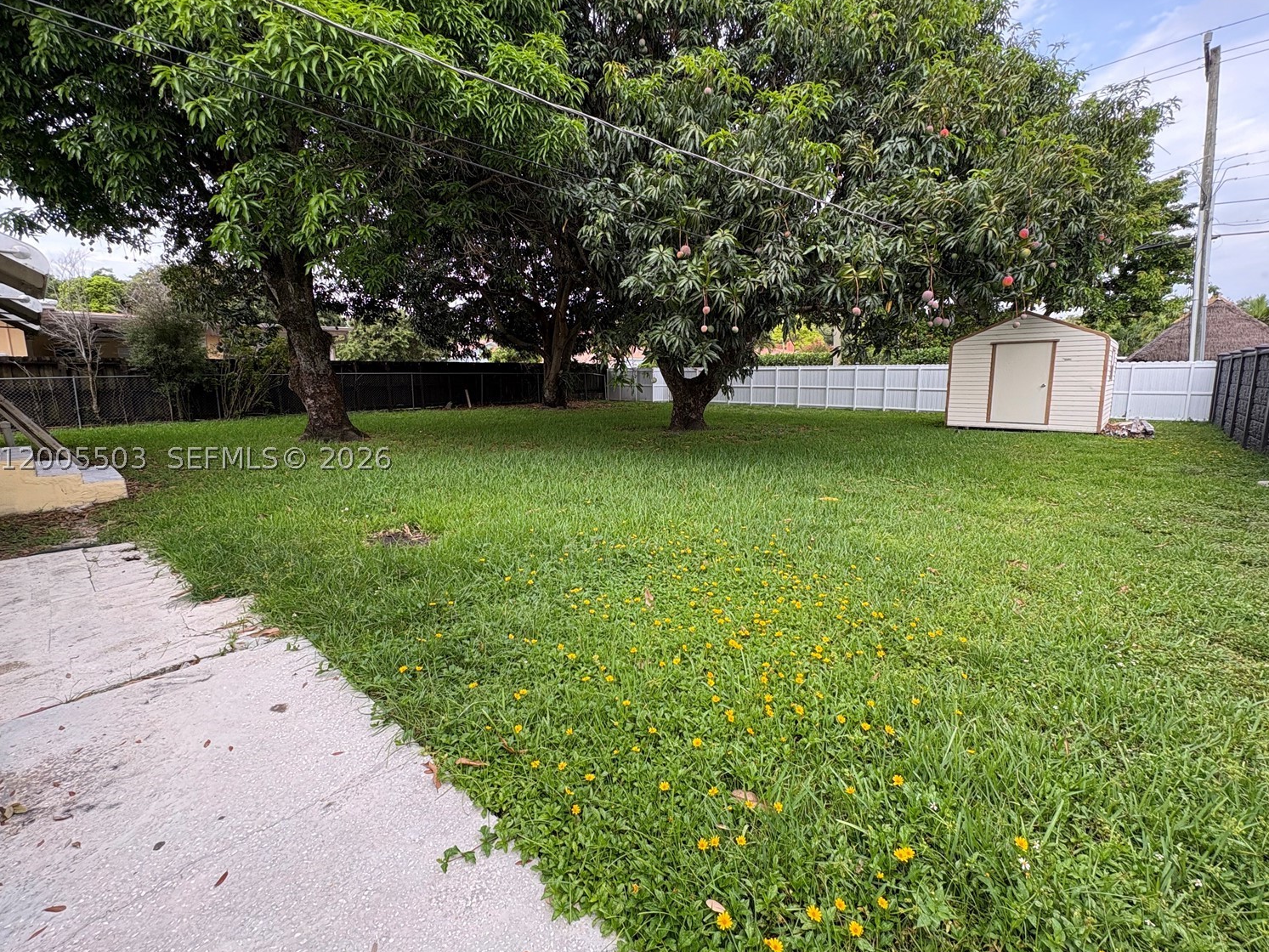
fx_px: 550
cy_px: 458
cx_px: 652
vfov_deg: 81.7
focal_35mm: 15
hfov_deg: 98.1
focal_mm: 2.22
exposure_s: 1/122
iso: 40
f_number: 2.2
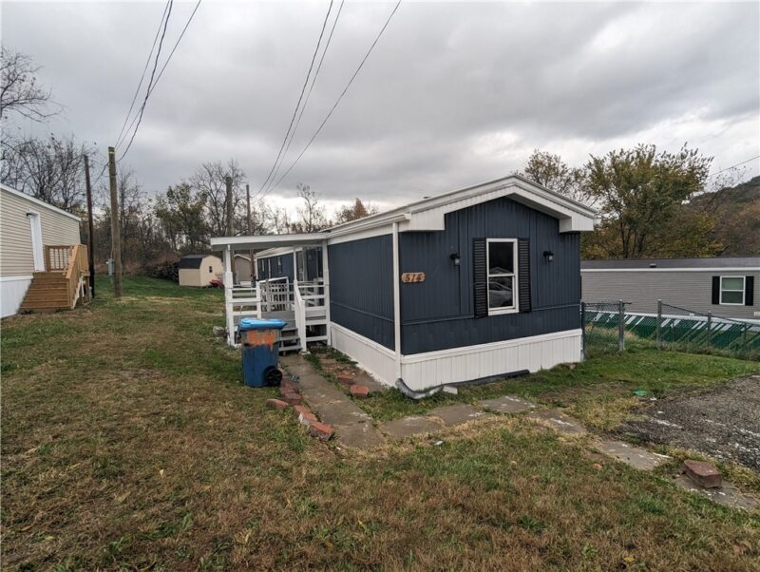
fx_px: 352
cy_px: 286
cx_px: 380
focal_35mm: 16
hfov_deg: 94.4
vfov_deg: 78.2
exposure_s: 1/256
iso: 51
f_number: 2.2
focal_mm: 2.35
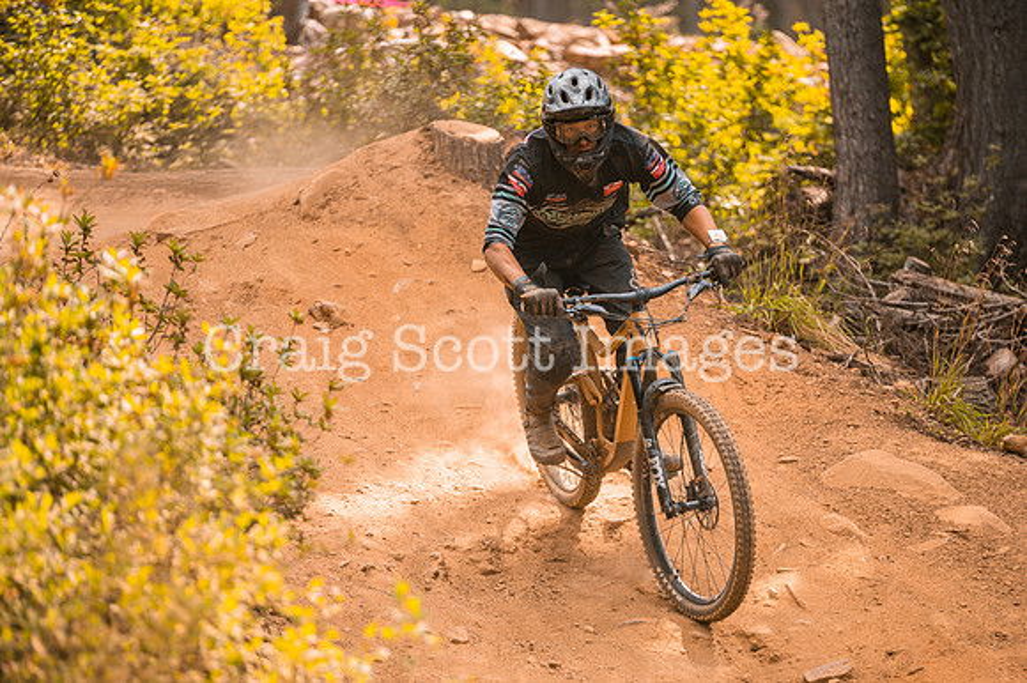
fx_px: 6386
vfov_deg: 6.1
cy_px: 382
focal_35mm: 224
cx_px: 575
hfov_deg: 9.2
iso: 250
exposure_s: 1/1600
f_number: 2.8
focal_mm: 200
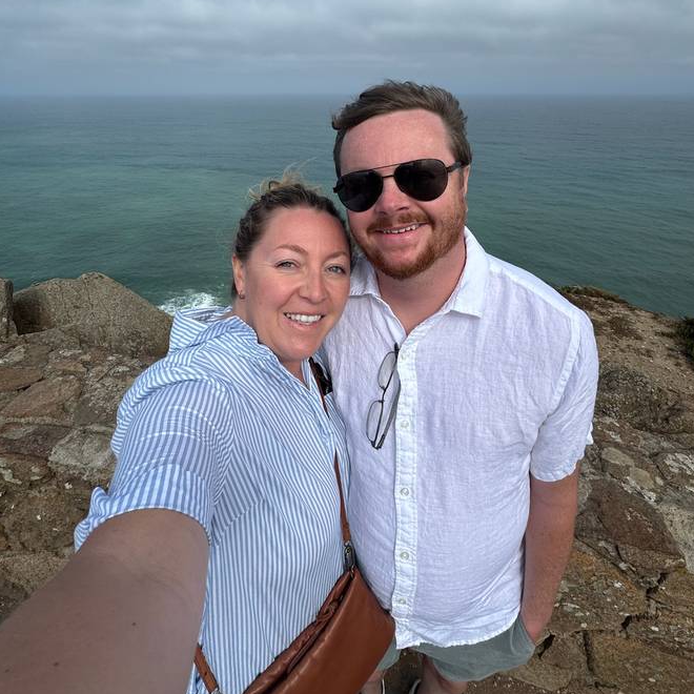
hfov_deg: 80.7
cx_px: 359
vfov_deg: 78.6
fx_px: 408
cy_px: 244
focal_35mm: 18
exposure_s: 1/2146
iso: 50
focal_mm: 2.22
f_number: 2.2
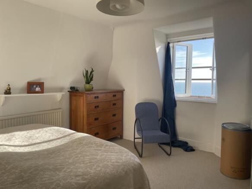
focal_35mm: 26
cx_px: 126
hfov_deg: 67.3
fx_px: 189
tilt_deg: -3.3
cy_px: 94
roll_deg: -0.4
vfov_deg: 53.0
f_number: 1.6
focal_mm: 4.2
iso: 32
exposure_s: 1/703
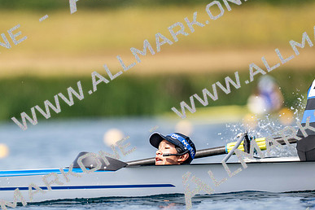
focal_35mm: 899
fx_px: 7866
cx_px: 112
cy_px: 133
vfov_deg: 1.5
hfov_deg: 2.3
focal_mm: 600
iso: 140
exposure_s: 1/2500
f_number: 4
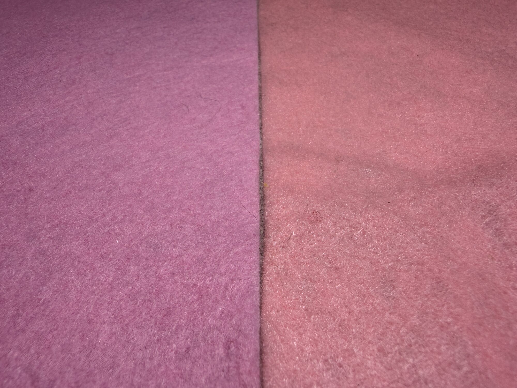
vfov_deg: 56.8
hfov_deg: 71.6
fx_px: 358
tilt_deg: -48.2
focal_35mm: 24
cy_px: 194
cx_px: 258
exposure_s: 1/120
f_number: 2.2
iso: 50
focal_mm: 2.22
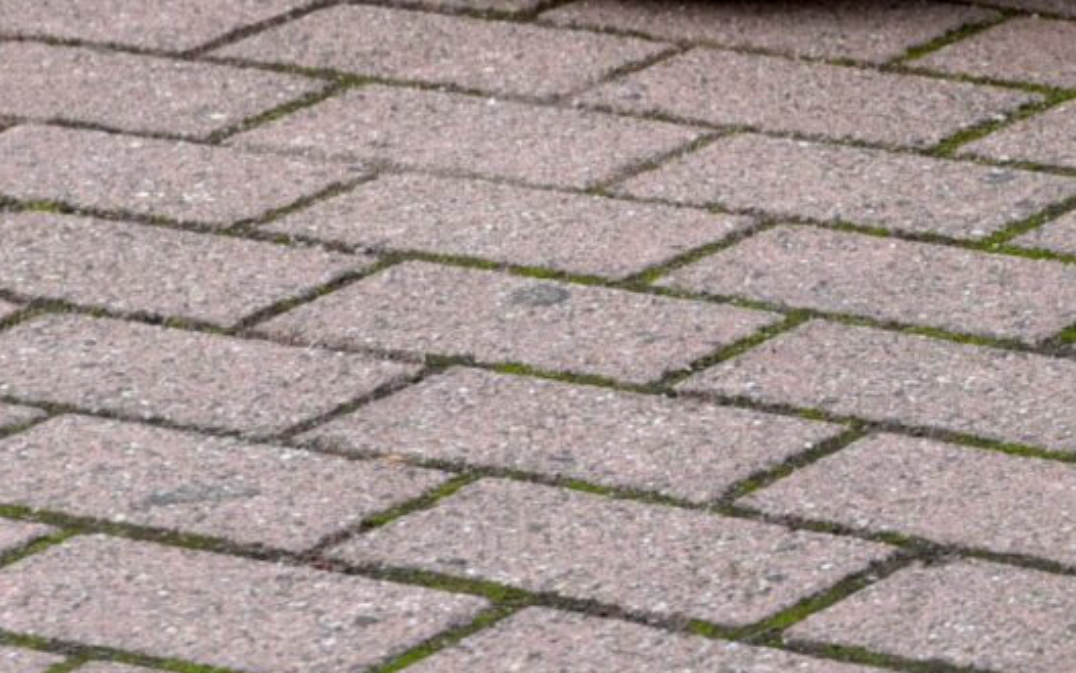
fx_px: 8447
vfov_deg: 4.4
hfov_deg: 7.0
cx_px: 2175
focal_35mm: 288
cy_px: -1034
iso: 100
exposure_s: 1/100
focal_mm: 58
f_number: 5
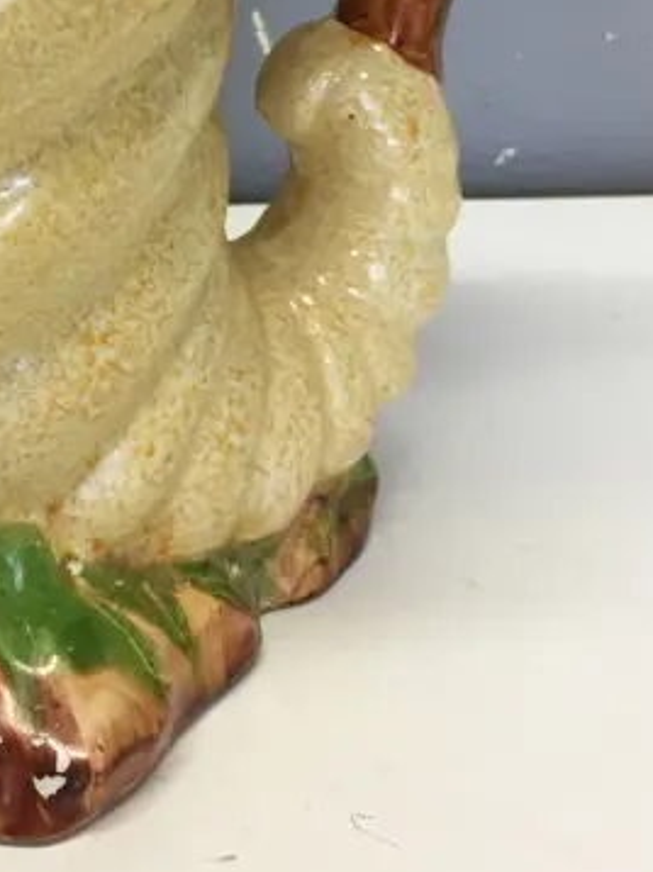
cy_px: -27
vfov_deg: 22.5
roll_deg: +1.0
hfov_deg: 17.3
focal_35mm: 83
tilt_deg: -14.9
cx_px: -22
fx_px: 2090
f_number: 2.2
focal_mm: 4.15
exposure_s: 1/33
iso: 32
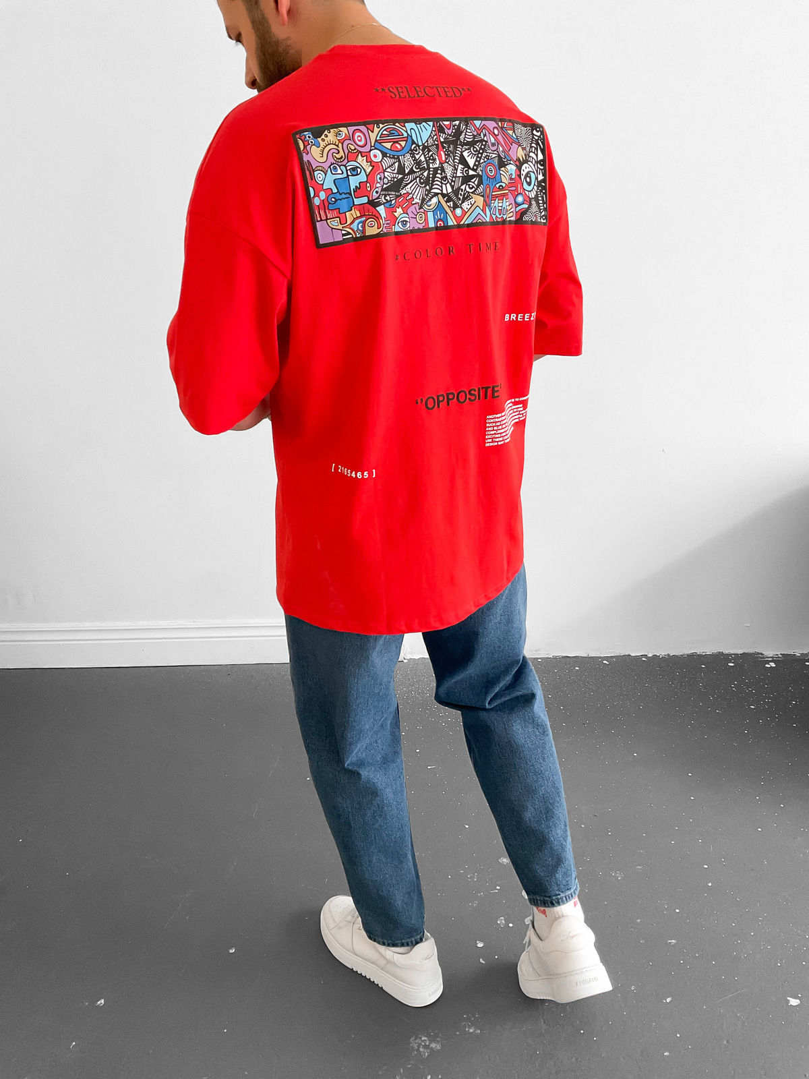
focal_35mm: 29
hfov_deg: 48.2
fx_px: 904
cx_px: 404
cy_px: 540
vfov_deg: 61.7
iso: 200
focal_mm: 3
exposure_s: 1/60
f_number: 1.8
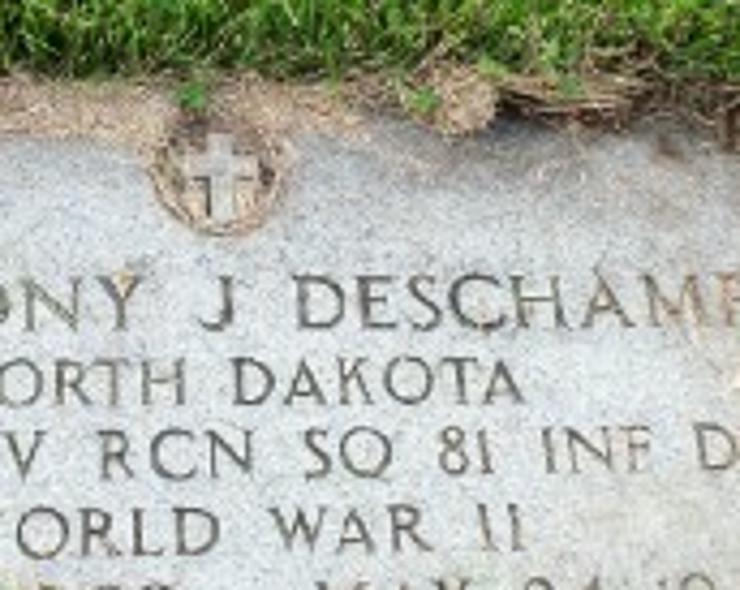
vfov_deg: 23.1
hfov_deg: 28.5
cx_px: 237
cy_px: 297
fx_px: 1443
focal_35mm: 66
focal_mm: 5.2
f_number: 3.4
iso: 80
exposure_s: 1/60
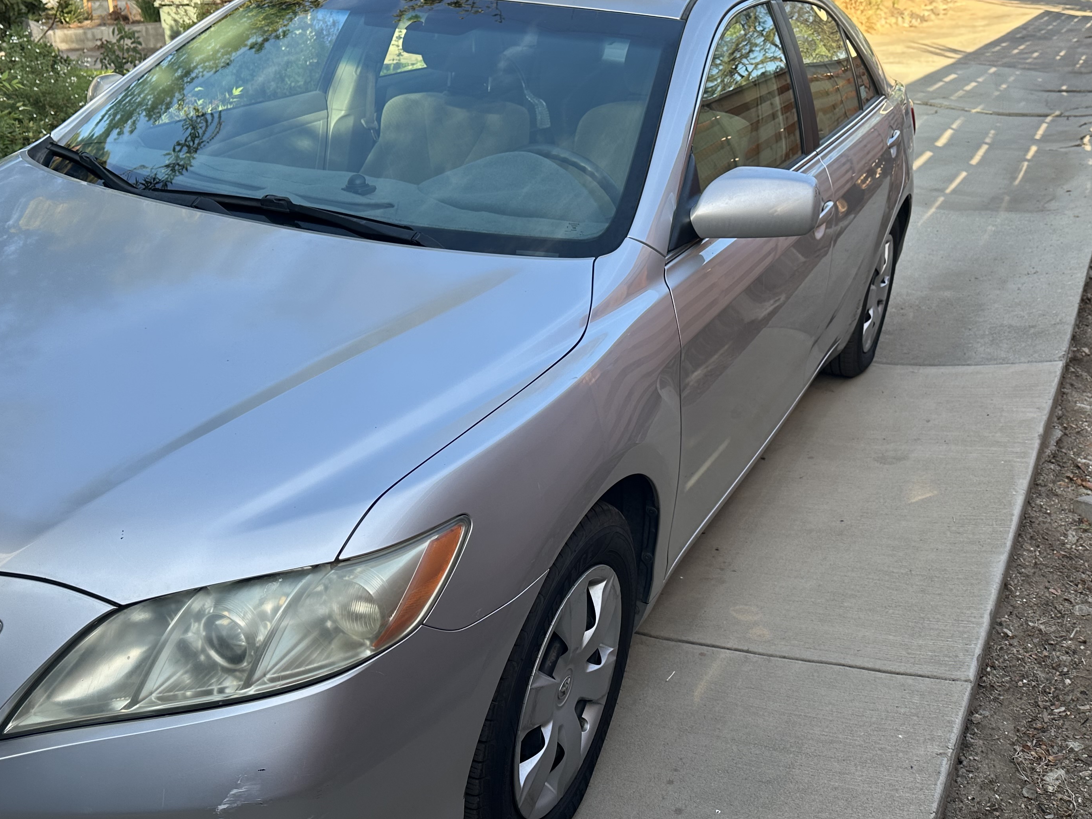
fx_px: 1104
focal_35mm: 35
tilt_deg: -19.6
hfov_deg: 52.6
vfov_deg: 40.7
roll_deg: +3.9
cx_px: 497
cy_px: 408
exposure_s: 1/561
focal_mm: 6.86
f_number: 1.78
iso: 80
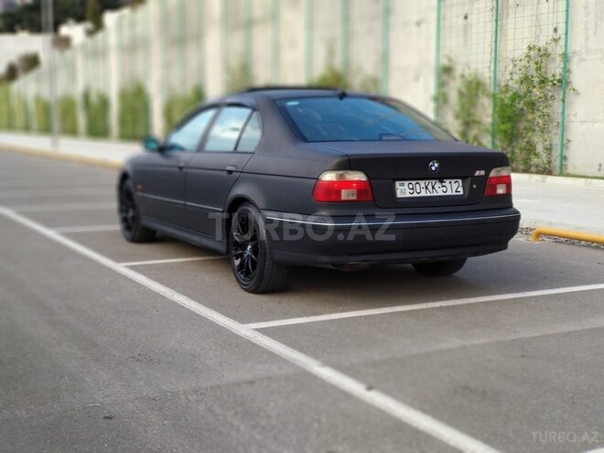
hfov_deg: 36.8
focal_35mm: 52
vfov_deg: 28.0
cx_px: 302
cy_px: 226
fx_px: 907
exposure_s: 1/50
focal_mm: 5.99
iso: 160
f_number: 2.6
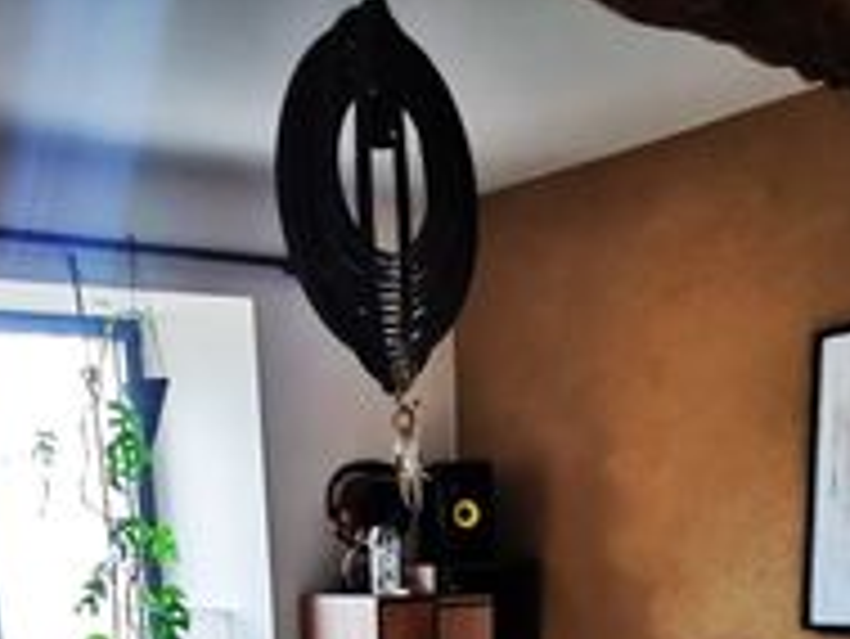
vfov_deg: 21.8
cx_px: 373
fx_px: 1327
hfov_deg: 35.5
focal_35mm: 54
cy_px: 994
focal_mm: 2.26
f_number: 2.2
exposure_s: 1/50
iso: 320
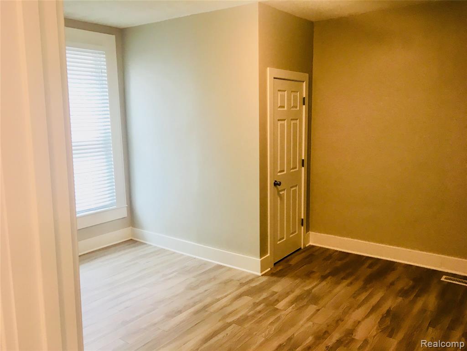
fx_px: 391
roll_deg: +1.1
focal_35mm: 29
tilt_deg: -9.9
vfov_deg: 48.2
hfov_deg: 61.7
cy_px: 176
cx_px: 234
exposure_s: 1/30
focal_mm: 4.15
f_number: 2.2
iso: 50
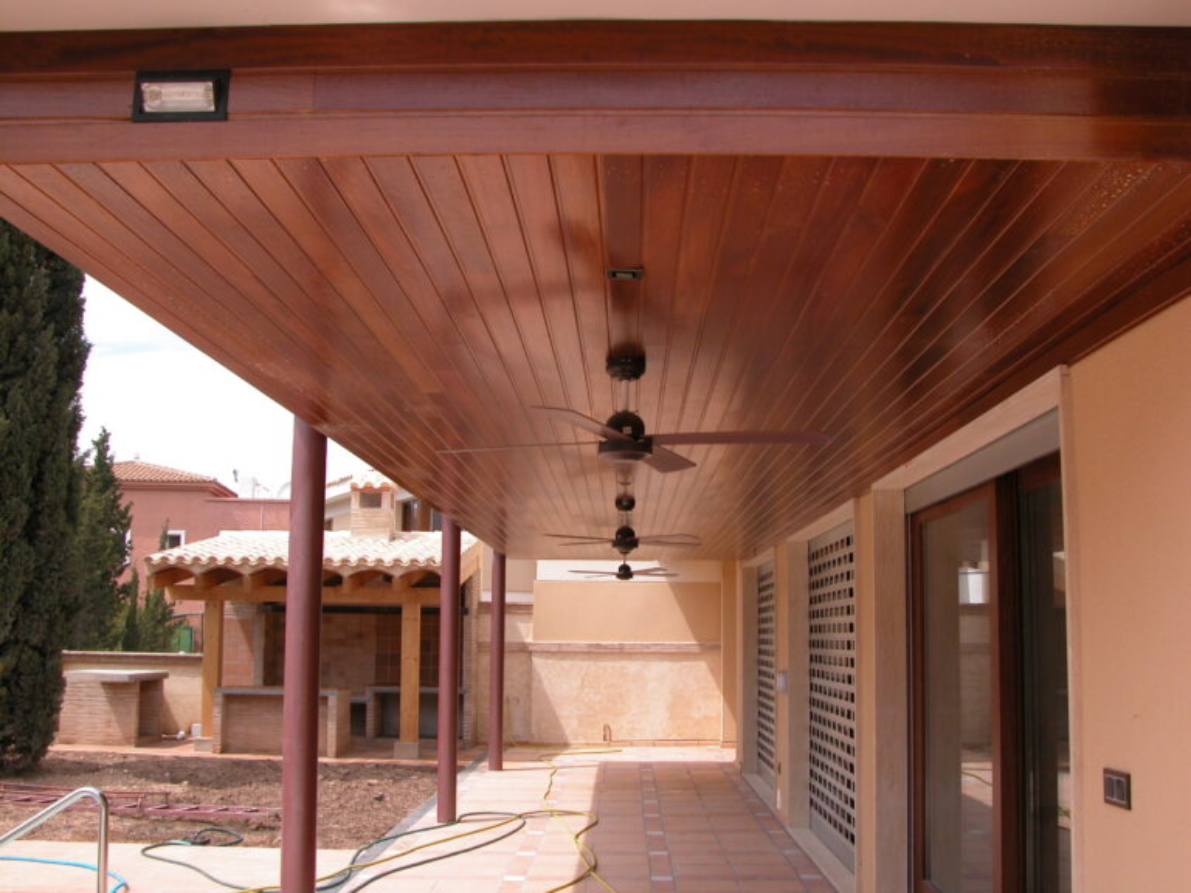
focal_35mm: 35
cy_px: 446
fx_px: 1204
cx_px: 596
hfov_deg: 52.6
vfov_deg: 40.7
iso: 100
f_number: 5.7
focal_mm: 9.2
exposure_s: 1/286
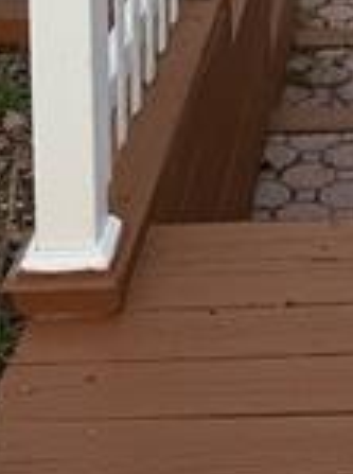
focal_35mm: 124
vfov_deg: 12.9
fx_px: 1693
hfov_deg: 11.6
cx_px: 439
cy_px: -589
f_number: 1.78
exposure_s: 1/632
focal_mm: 6.76
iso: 80
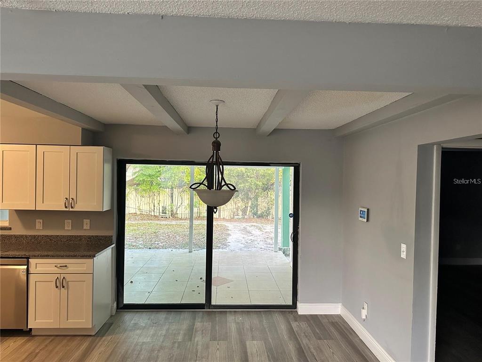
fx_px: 334
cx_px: 241
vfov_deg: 56.8
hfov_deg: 71.6
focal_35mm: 24
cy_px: 181
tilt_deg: -1.1
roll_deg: -1.6
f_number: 1.78
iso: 320
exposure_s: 1/60
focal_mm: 6.86
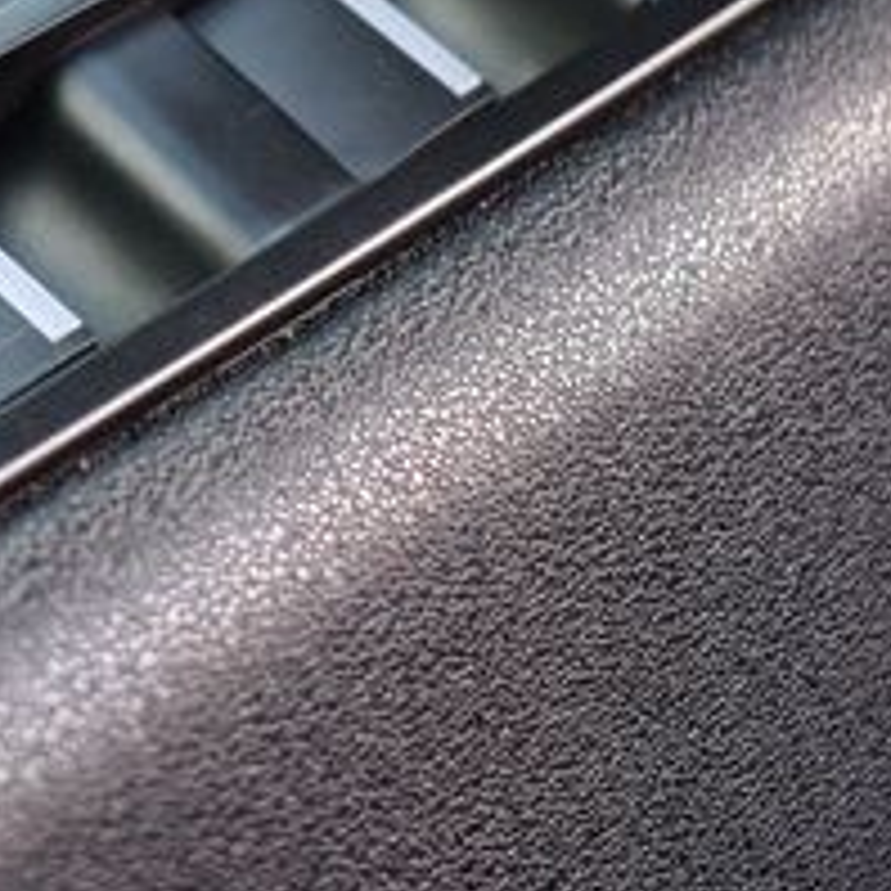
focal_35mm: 132
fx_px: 3844
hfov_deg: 13.0
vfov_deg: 13.1
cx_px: -94
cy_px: 74
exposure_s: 1/125
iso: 1400
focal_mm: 32
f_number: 4.5
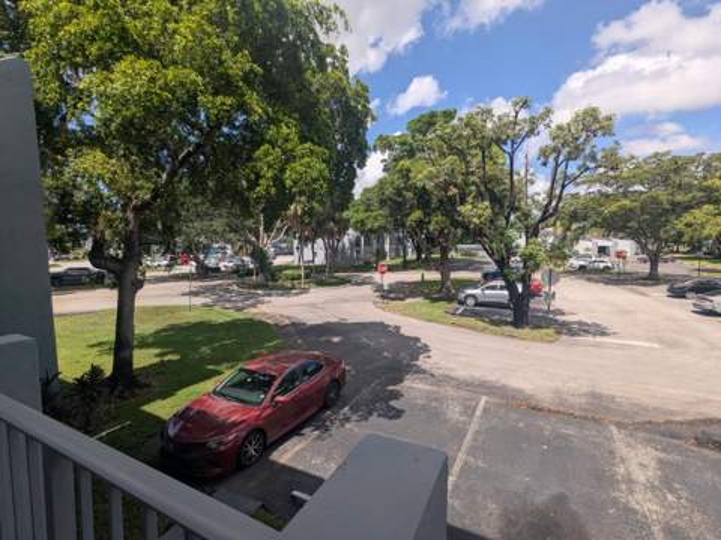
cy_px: 270
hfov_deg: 94.5
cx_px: 360
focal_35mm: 16
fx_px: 333
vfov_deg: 78.1
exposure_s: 1/1821
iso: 54
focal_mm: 2.35
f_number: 2.2
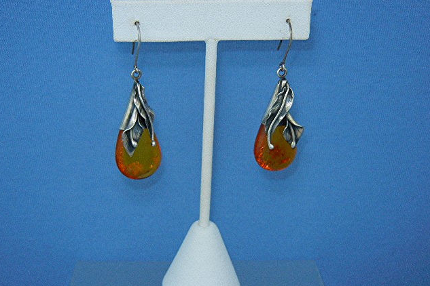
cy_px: 141
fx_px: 740
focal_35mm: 62
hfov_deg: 32.4
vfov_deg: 21.9
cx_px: 215
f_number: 4
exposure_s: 1/30
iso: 229
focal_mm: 10.6
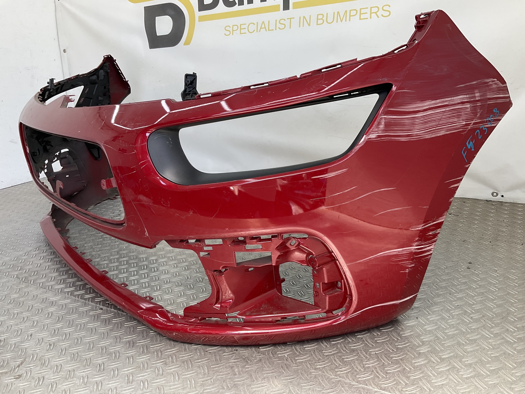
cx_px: 262
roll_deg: +3.2
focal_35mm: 29
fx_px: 440
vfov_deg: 48.2
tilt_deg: -18.7
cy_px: 197
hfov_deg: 61.7
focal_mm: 3
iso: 16
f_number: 1.8
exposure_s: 1/123
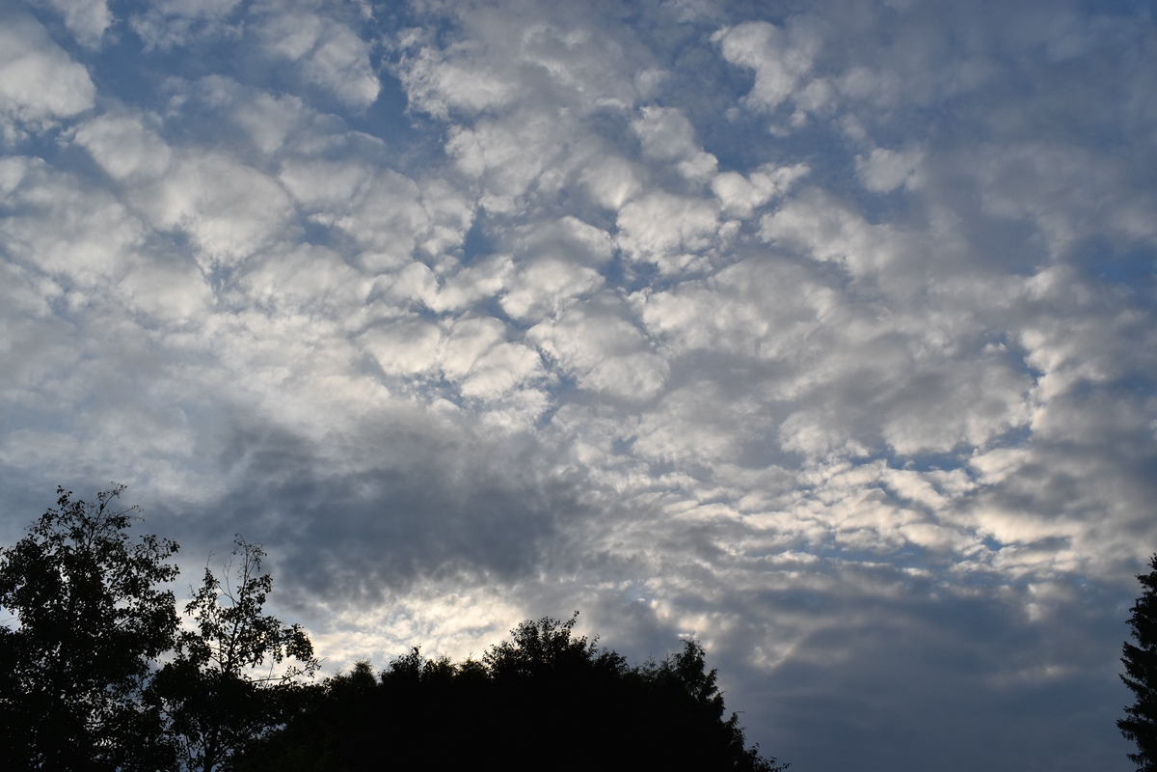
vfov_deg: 36.9
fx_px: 1157
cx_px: 578
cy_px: 386
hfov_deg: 53.1
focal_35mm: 36
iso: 200
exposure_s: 1/400
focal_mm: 24
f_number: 10
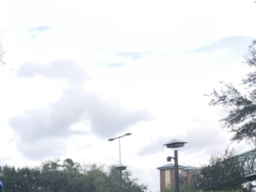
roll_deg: +1.1
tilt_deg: +0.4
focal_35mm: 70
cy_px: 231
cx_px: -54
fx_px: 518
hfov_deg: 24.9
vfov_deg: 19.7
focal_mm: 3.99
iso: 20
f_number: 1.8
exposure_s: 1/235
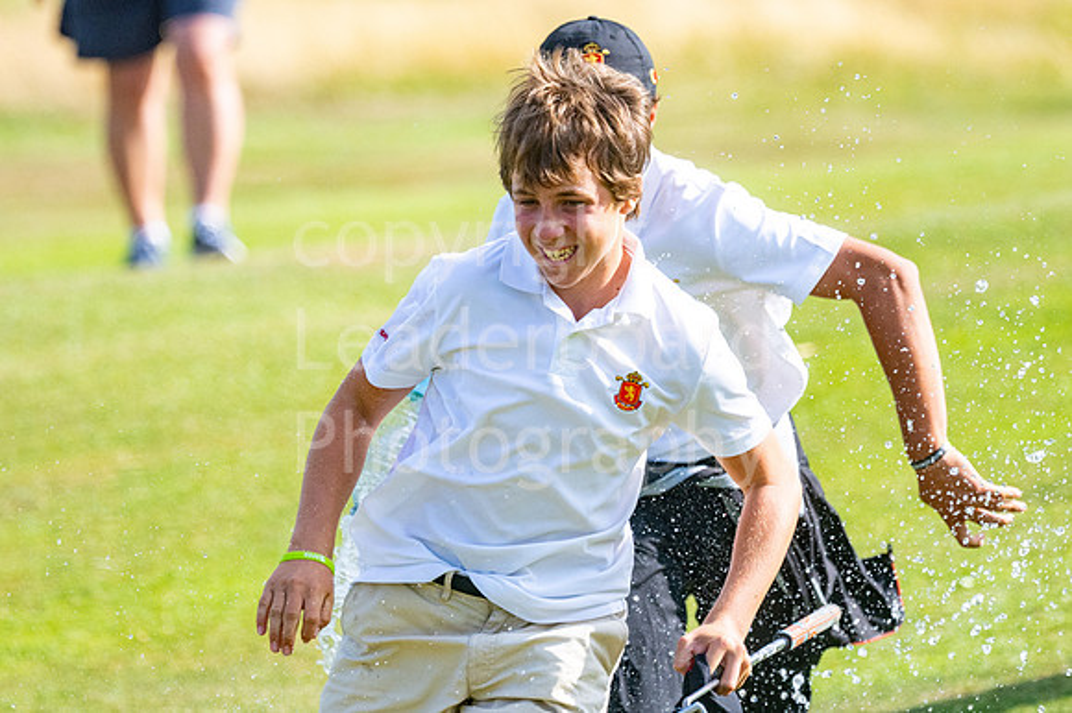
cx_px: 422
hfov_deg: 3.8
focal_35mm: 546
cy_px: 281
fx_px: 16246
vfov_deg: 2.5
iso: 500
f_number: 4
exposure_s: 1/6400
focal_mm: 300
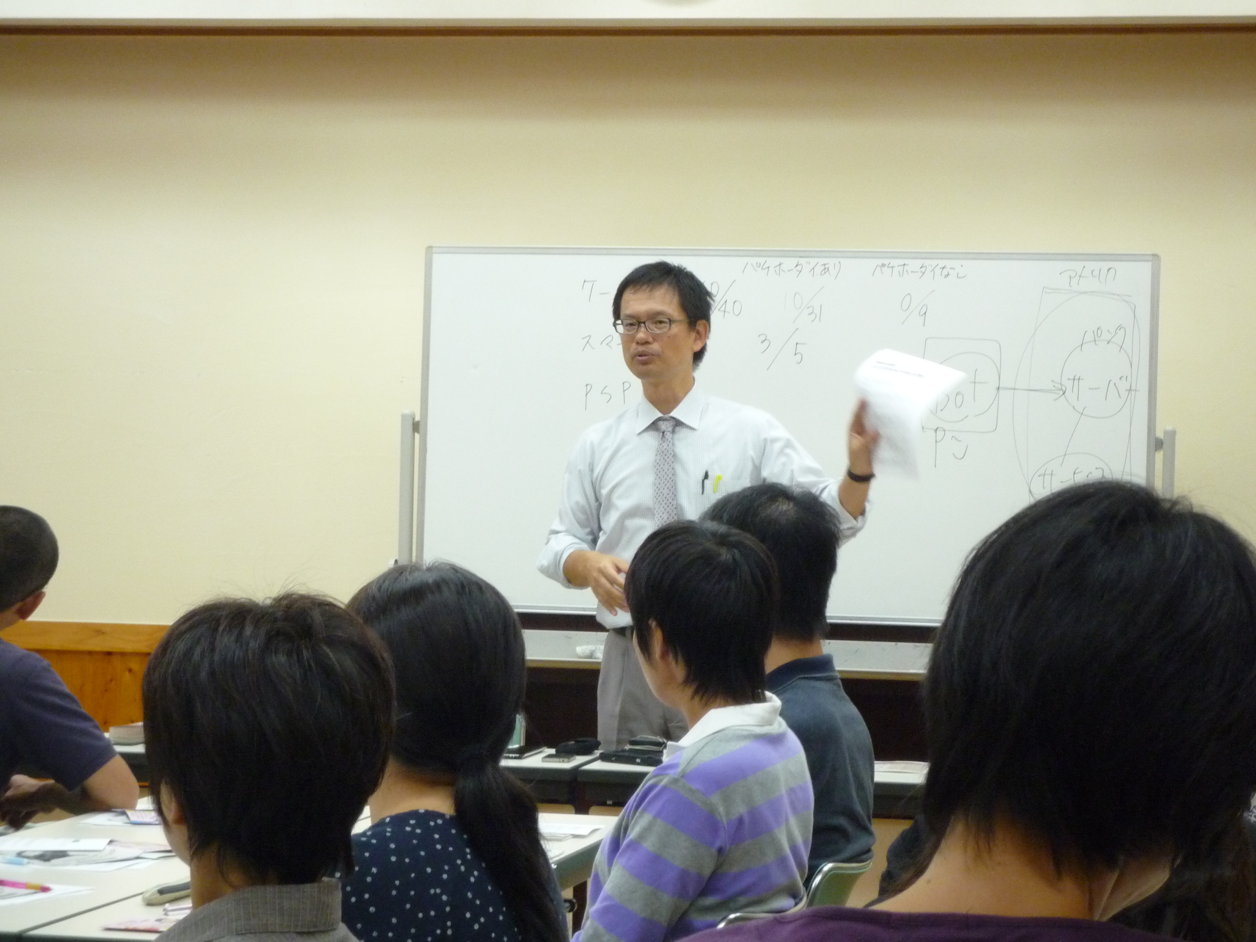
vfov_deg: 14.8
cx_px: 628
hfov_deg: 19.6
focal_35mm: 100
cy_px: 471
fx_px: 3628
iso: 400
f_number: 5.6
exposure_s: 1/15
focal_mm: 17.6
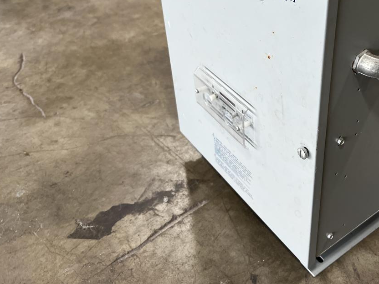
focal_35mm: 40
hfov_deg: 45.4
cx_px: 279
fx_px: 438
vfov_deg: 35.3
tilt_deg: -35.8
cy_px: 75
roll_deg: -0.2
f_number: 1.5
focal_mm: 5.7
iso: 100
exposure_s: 1/121
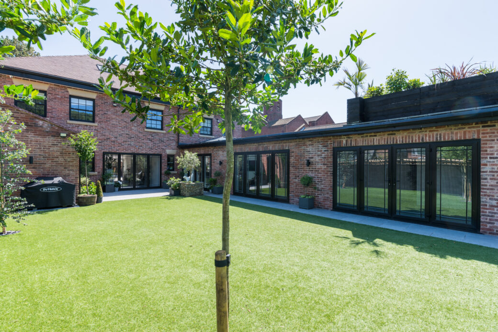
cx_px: 249
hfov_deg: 93.3
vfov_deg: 70.5
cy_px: 166
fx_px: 235
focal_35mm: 17
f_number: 9
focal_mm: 17
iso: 100
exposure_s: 1/125
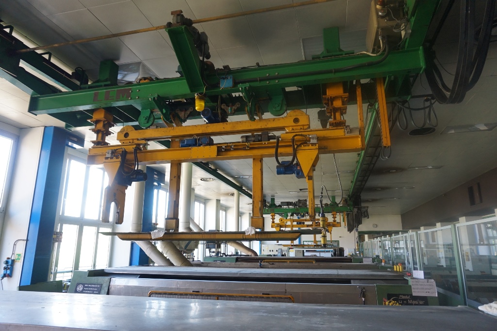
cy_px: 166
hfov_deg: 73.7
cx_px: 248
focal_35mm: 24
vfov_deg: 53.1
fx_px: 331
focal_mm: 16
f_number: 4
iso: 500
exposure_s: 1/60
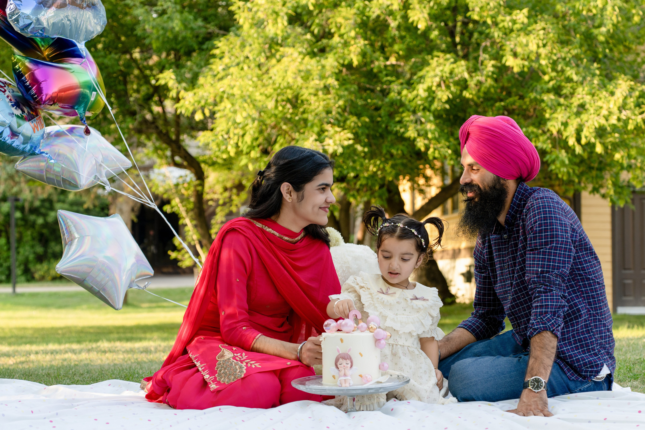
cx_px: 322
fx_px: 1164
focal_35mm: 65
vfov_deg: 20.9
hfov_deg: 31.0
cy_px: 215
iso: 200
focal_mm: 65
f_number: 4.5
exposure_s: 1/200
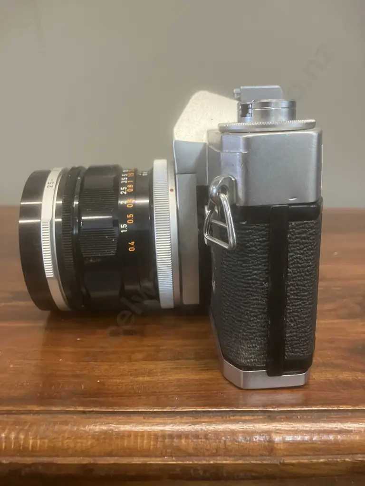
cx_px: 182
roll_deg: +0.1
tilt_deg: -14.7
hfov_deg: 49.7
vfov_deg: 63.4
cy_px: 243
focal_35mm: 28
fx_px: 394
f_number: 1.8
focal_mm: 3.99
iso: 250
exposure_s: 1/33
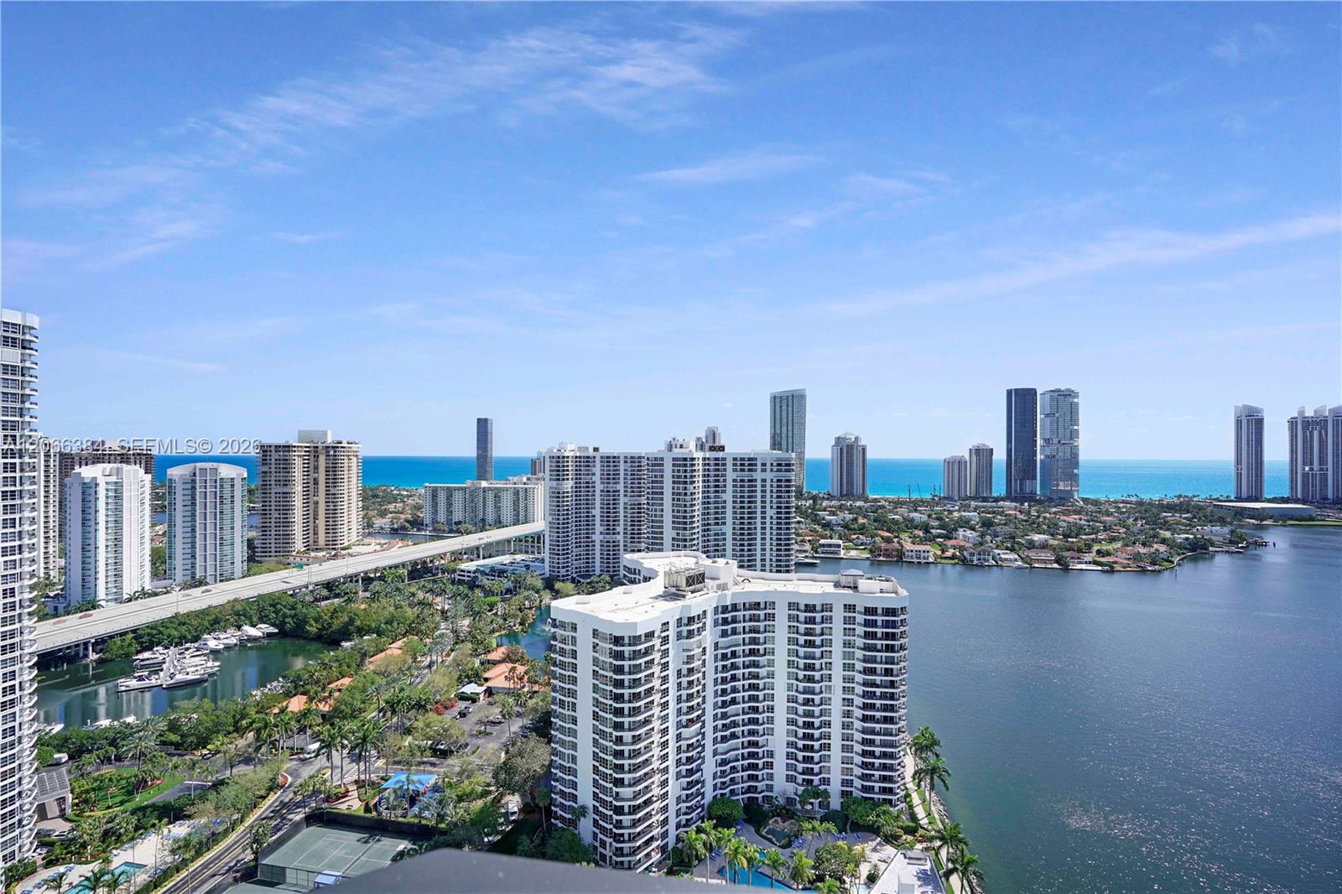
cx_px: 671
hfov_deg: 96.7
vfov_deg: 73.7
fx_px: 596
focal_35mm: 16
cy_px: 447
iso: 100
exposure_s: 1/320
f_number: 8
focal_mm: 16
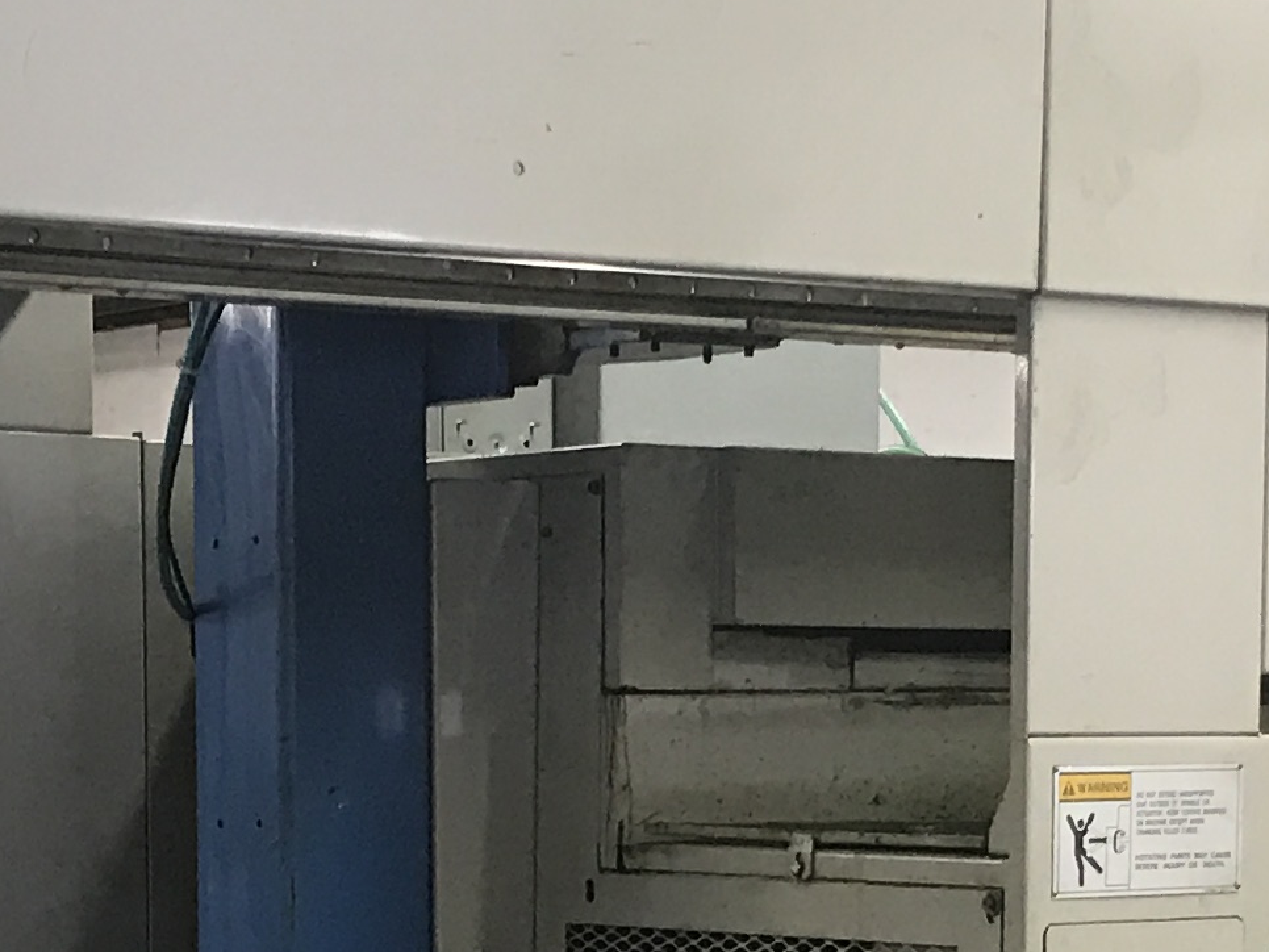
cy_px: 1080
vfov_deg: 12.4
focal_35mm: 117
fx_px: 4290
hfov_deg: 16.8
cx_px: 579
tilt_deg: -4.5
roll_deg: +0.8
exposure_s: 1/26
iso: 40
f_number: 1.8
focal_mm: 3.99
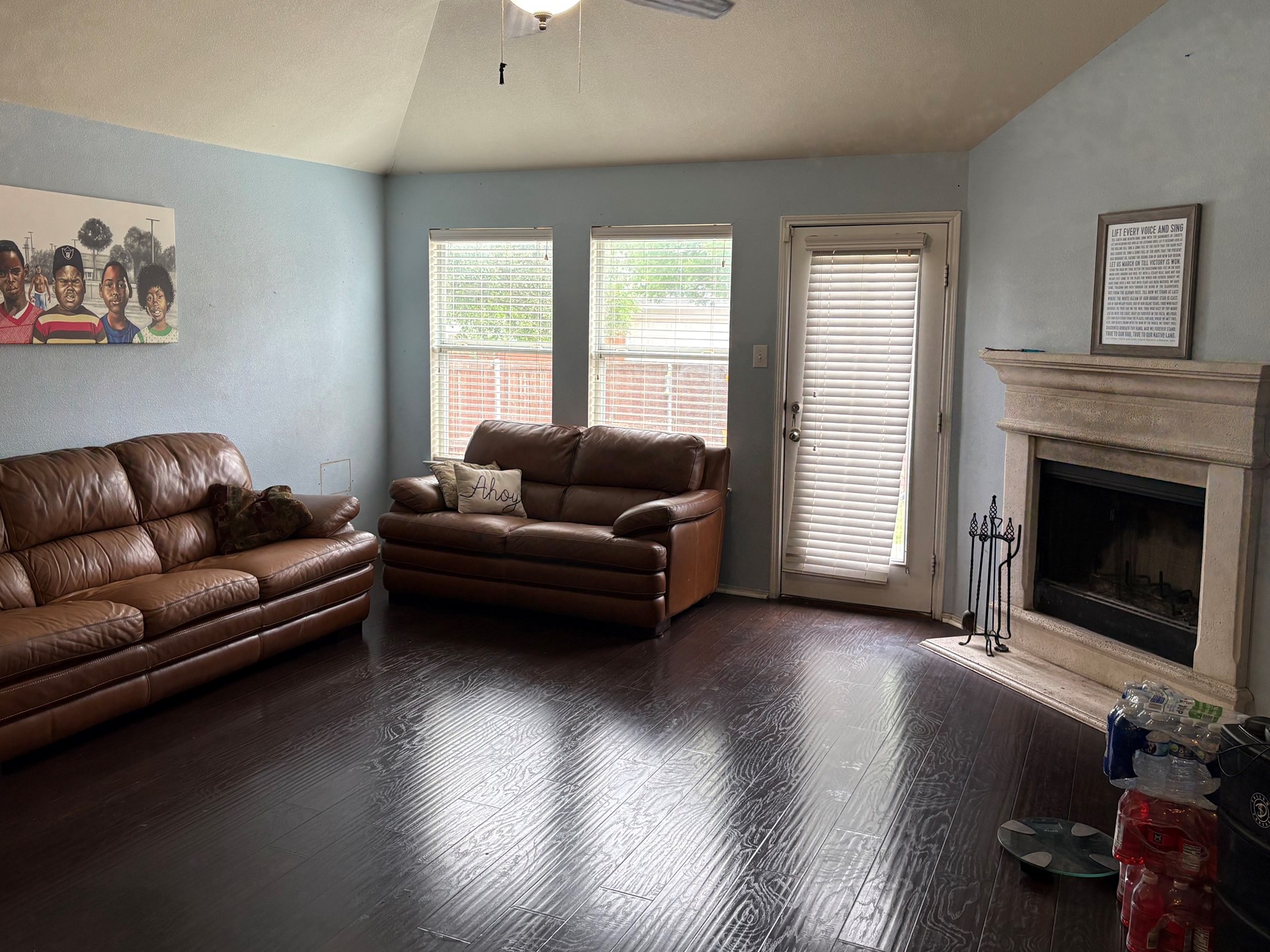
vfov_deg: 46.7
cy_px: 416
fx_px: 1101
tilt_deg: -5.8
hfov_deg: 60.0
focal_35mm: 30
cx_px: 613
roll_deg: -0.2
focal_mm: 5.96
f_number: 1.6
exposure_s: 1/60
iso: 80
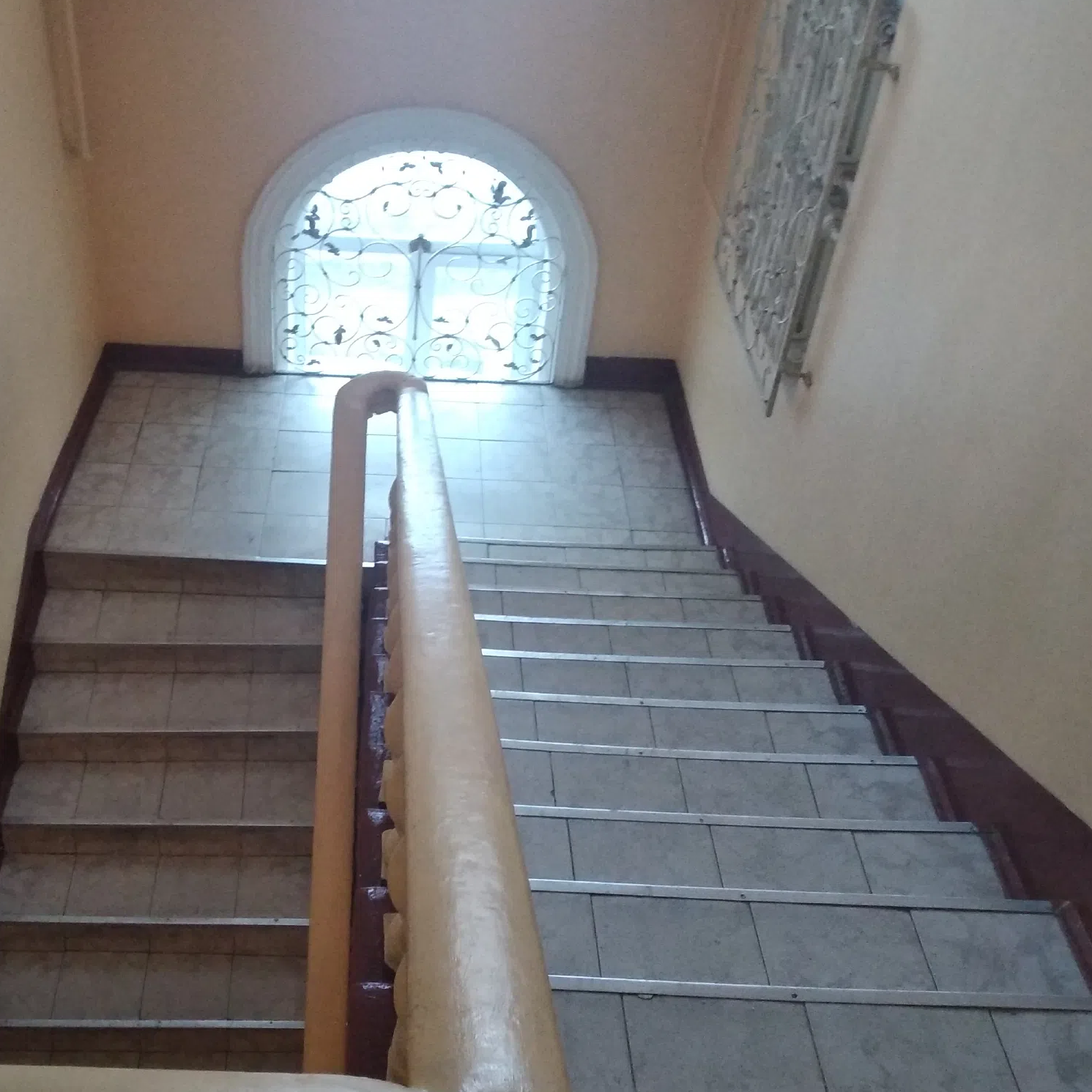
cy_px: 547
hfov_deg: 44.4
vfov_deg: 44.9
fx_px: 1321
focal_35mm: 37
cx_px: 385
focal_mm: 3.81
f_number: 2.2
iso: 1250
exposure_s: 1/25
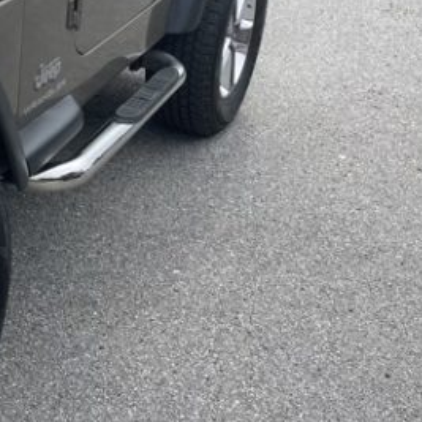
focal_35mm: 66
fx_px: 910
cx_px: -164
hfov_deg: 22.6
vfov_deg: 25.4
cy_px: 57
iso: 32
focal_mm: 5.1
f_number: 1.6
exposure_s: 1/2165
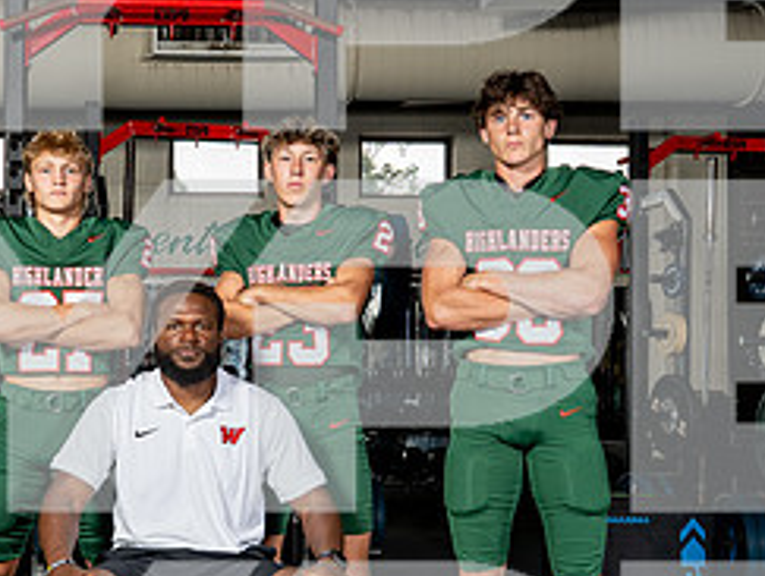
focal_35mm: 55
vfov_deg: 26.6
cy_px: 348
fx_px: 1217
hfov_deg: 34.2
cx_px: 192
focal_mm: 24
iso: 640
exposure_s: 1/250
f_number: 8
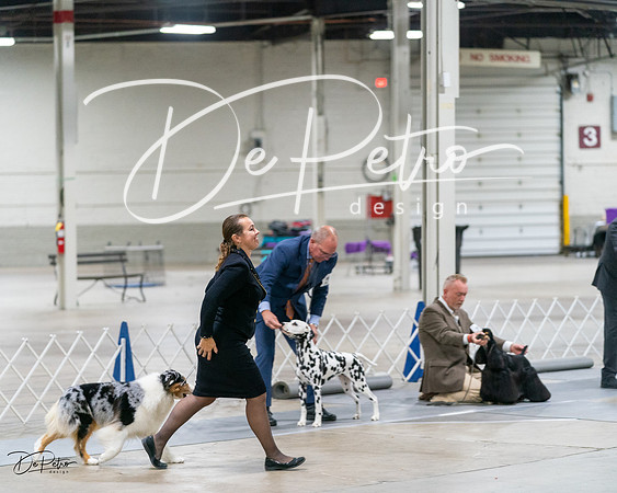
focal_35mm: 131
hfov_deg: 14.7
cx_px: 308
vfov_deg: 11.8
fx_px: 2385
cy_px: 246
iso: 4000
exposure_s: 1/200
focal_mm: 116
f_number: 2.8
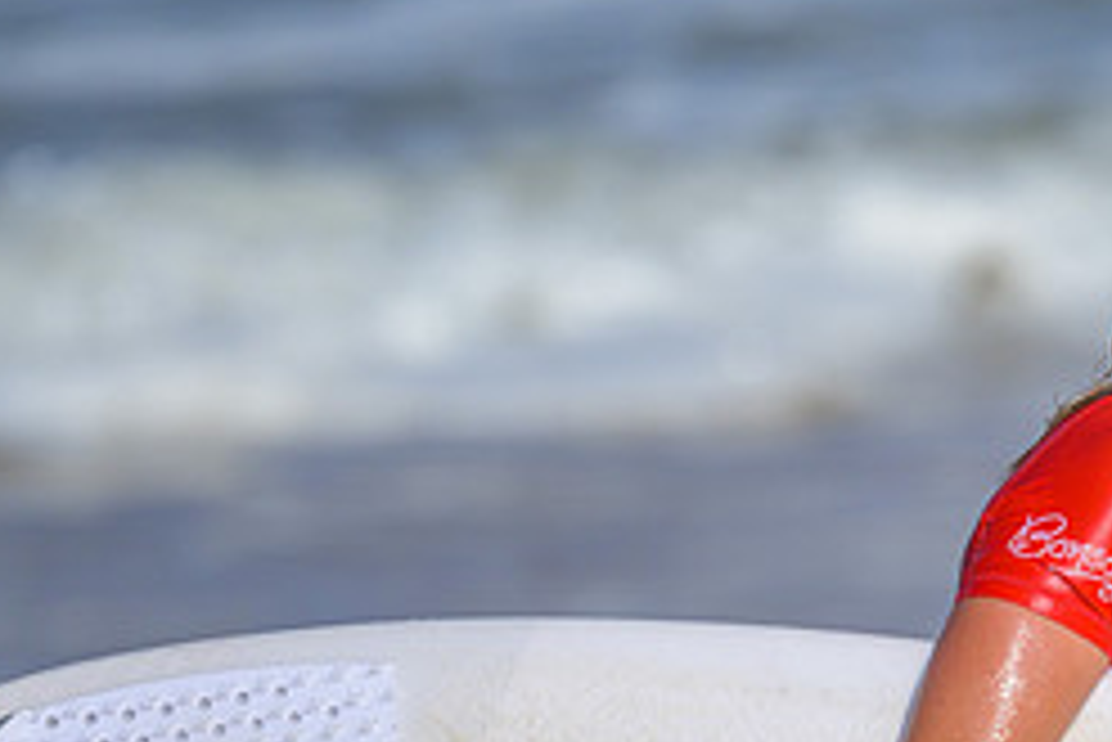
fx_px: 70712
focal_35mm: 2288
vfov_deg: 0.6
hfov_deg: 0.9
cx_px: 923
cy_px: 649
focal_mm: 800
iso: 200
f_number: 6.3
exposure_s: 1/3200
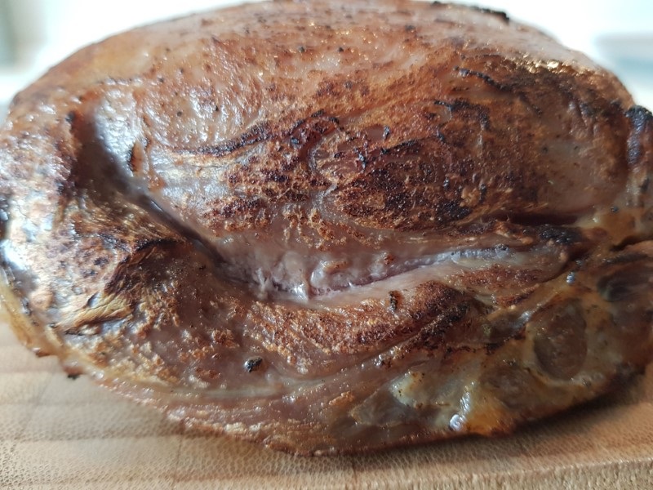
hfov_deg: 67.3
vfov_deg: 53.1
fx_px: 490
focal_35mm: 26
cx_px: 326
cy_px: 245
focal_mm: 4.2
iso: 160
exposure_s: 1/50
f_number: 1.7
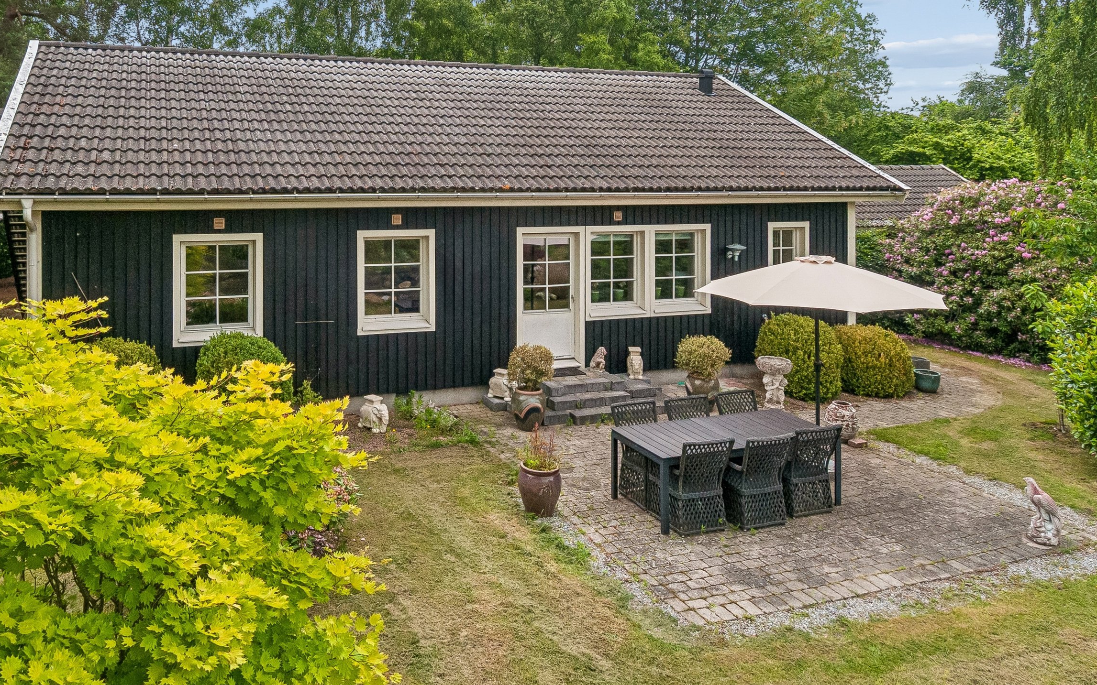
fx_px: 718
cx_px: 414
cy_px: 302
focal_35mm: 24
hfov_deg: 73.6
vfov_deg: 51.0
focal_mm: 12
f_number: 10
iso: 400
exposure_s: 1/250
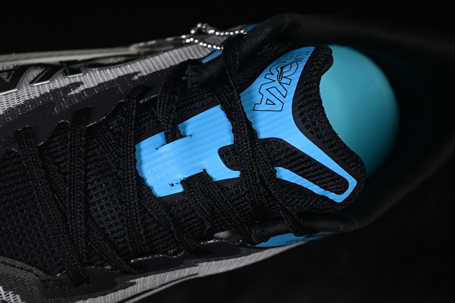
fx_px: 948
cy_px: 152
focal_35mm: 75
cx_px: 228
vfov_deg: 18.2
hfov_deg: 27.0
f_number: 6.3
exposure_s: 1/80
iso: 160
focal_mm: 50
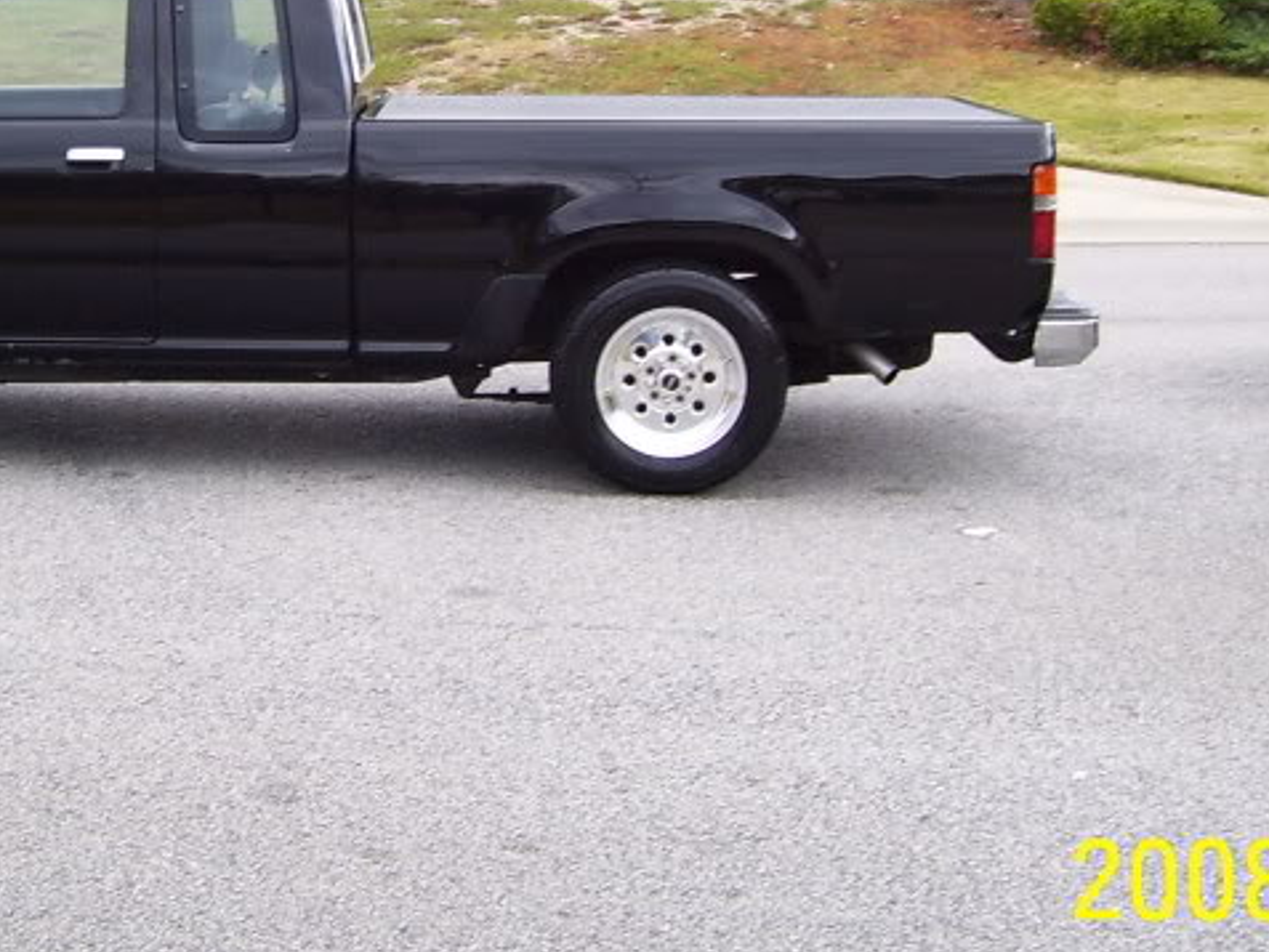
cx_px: 375
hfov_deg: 26.4
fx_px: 2677
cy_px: 109
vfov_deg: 19.8
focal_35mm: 73
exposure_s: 1/90
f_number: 2.7
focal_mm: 5.6
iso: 80
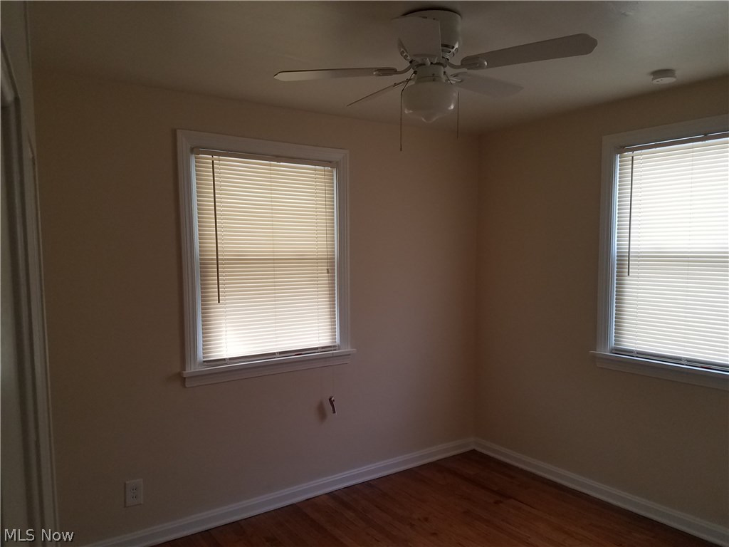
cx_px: 364
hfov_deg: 67.3
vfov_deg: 53.1
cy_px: 274
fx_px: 548
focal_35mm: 26
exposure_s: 1/120
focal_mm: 4.2
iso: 80
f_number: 1.7
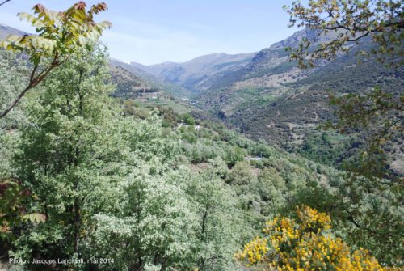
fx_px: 371
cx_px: 202
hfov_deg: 57.2
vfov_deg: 40.1
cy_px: 136
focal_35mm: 33
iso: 100
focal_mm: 22
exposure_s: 1/200
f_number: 7.1
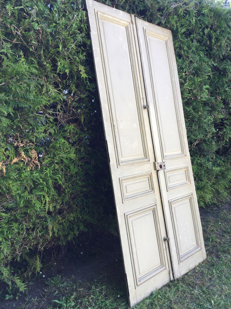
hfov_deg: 45.4
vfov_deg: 58.4
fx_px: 276
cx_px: 116
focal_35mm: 31
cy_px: 154
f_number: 2.4
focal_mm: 3.3
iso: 32
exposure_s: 1/100
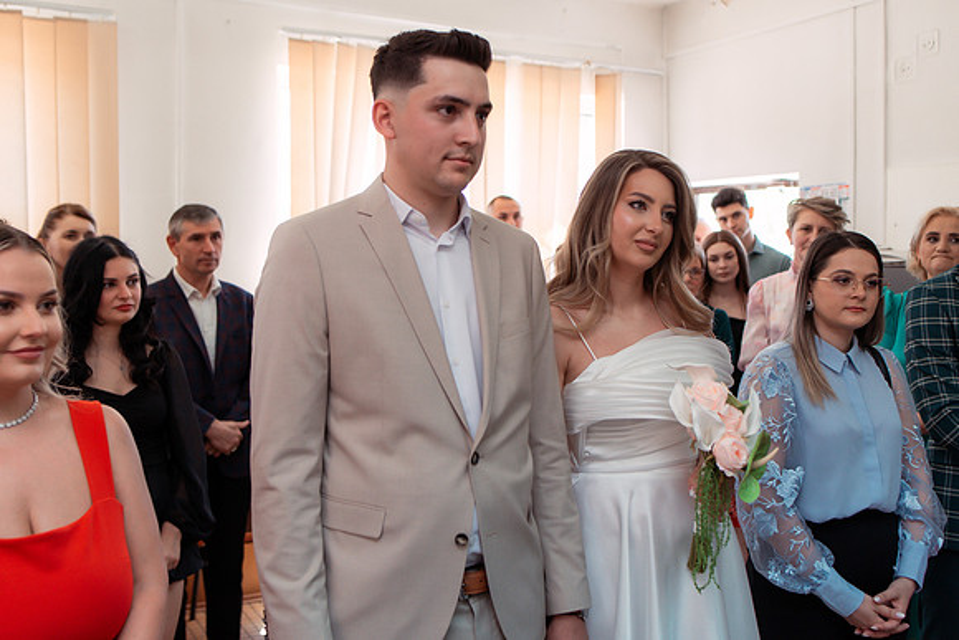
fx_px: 966
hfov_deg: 52.8
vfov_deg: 36.7
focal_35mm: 36
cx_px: 496
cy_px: 320
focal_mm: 35
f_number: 3.2
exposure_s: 1/320
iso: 800
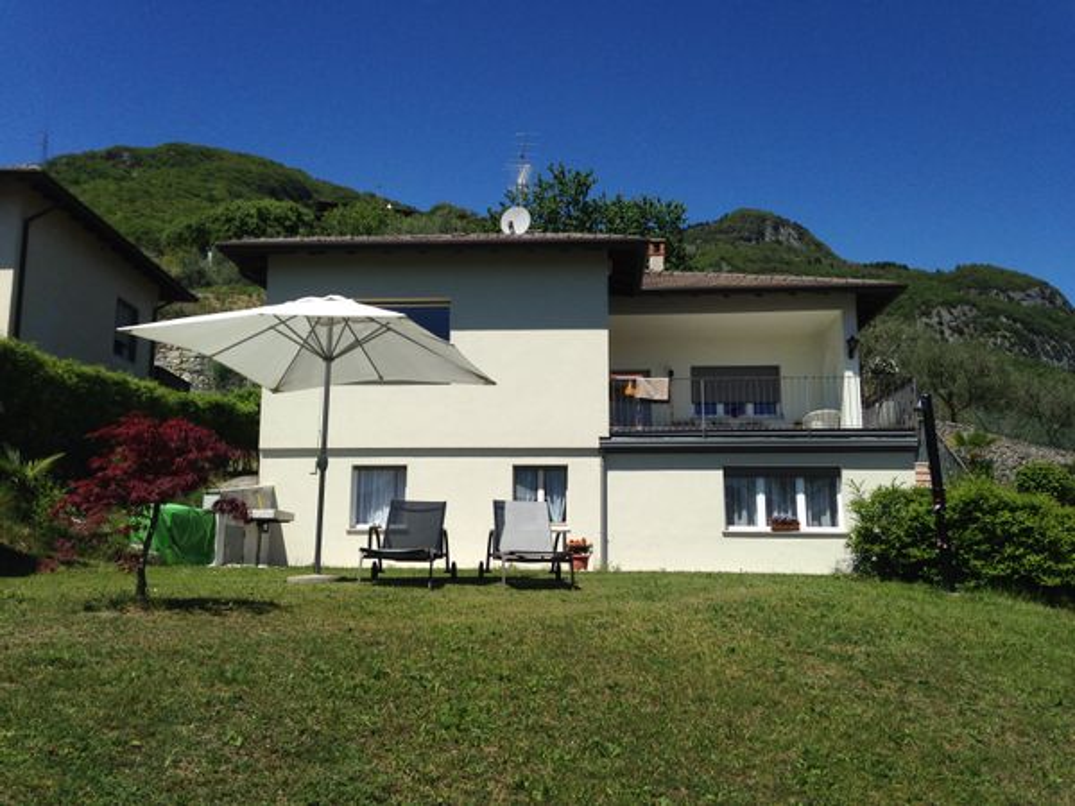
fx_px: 1025
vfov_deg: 42.9
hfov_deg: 55.4
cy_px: 403
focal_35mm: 33
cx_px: 538
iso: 50
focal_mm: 4.12
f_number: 2.4
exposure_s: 1/2857
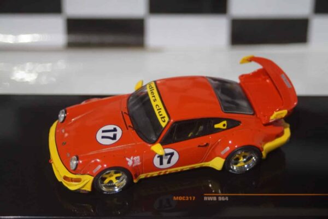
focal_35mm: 90
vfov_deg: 15.2
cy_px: 110
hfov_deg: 22.6
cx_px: 164
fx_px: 820
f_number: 5.6
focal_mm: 60
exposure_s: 1/160
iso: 1600
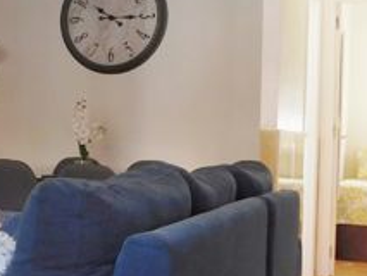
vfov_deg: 19.4
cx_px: -51
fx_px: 806
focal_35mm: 76
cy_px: 160
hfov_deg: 23.8
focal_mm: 4
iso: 125
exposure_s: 1/30
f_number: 3
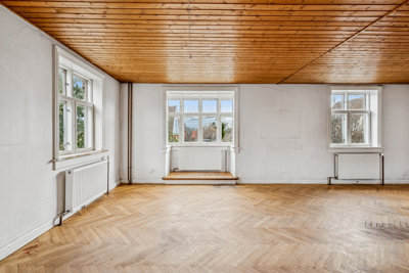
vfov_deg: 73.8
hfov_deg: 96.7
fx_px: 182
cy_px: 136
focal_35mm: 16
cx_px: 204
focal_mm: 16
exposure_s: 1/25
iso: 200
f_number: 7.1
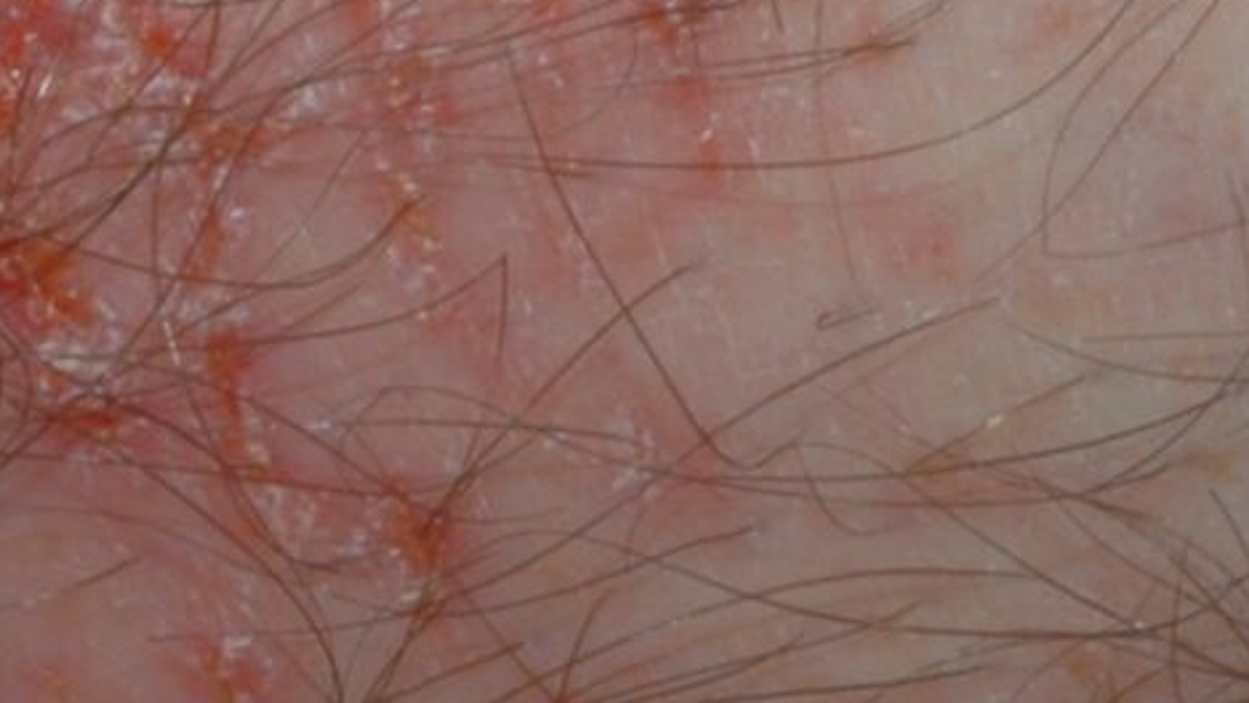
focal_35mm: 514
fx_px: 17026
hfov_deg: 4.1
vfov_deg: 2.4
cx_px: -2136
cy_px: -53
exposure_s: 1/60
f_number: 29
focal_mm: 60
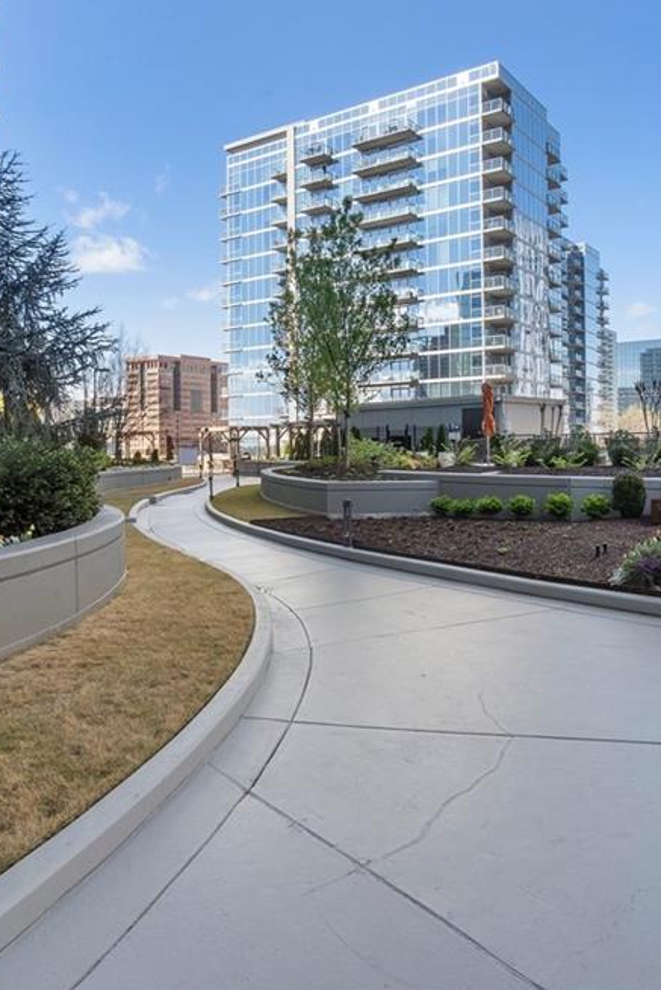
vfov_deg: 71.5
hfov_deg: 50.7
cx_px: 420
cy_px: 481
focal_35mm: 25
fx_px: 688
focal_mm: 16
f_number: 16
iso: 640
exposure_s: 1/50
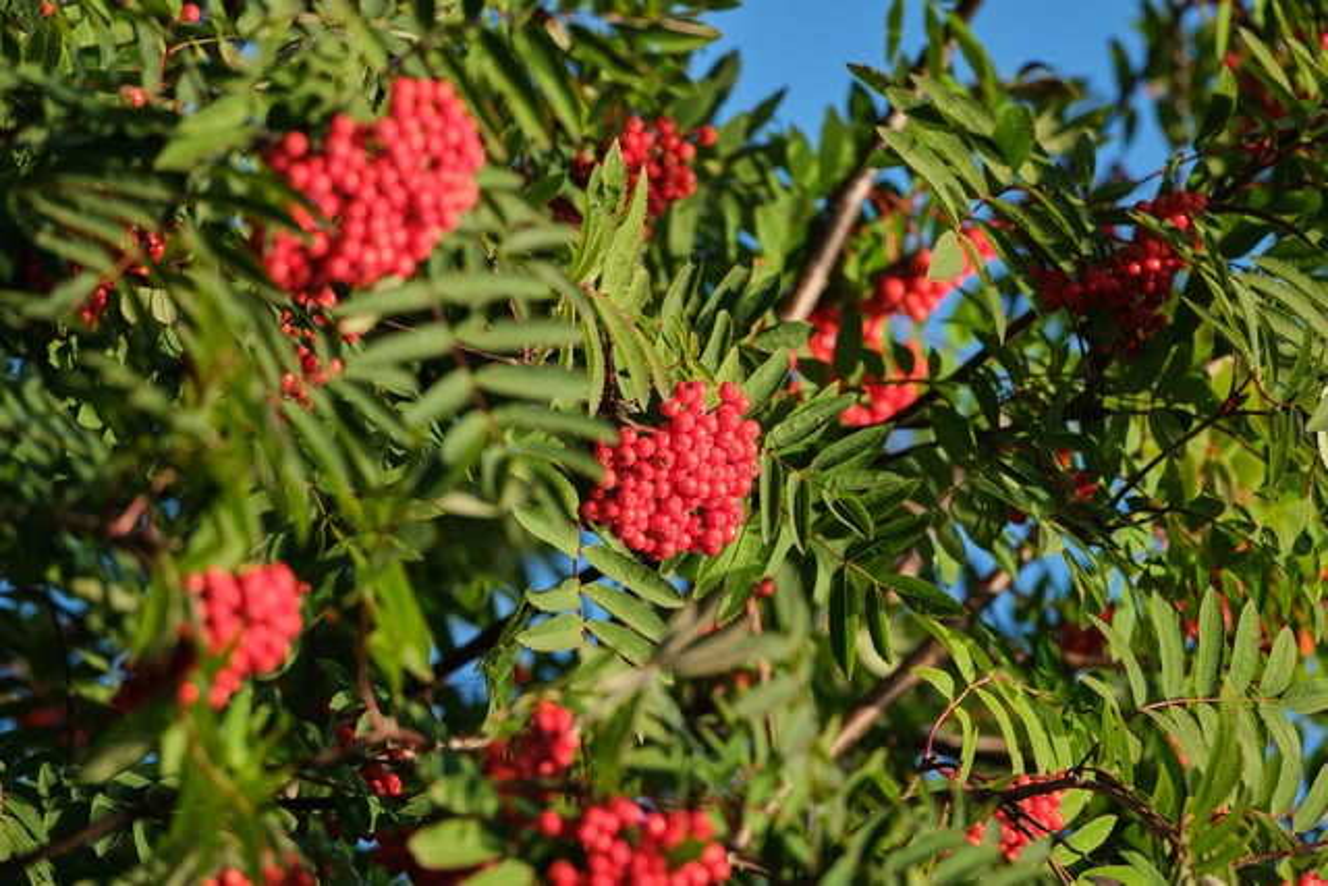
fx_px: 22137
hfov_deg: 3.4
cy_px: 443
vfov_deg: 2.3
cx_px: 664
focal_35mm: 600
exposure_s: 1/480
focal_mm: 400
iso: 125
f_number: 4.5
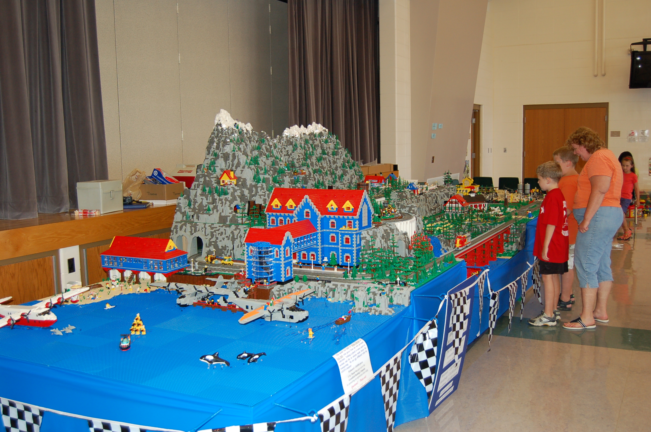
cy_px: 216
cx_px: 326
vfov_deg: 34.1
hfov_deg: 49.6
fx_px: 704
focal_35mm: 39
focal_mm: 26
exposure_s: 1/60
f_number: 4
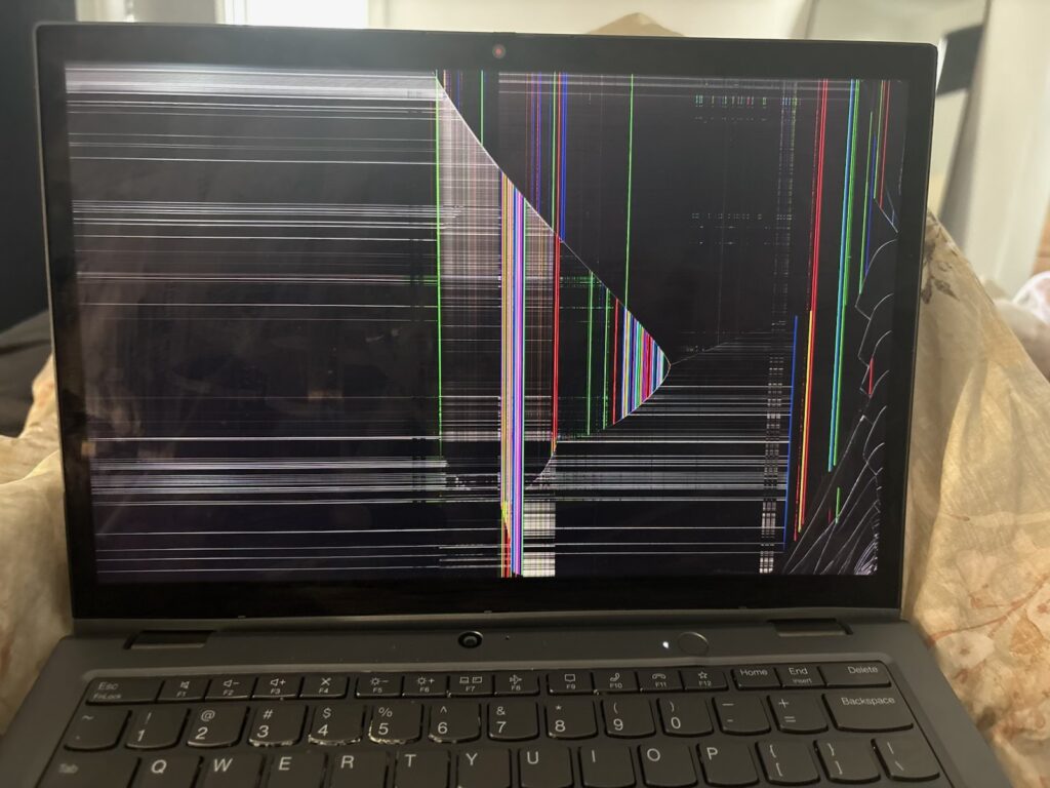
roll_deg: -3.0
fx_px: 789
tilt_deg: -19.2
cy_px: 394
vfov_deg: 53.1
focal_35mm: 26
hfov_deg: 67.3
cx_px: 525
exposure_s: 1/30
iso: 640
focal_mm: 5.96
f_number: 1.6
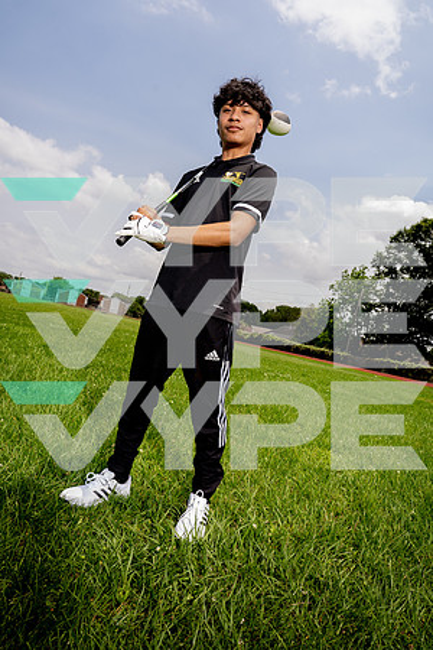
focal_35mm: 24
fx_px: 433
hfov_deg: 53.1
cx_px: 216
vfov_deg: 73.7
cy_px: 325
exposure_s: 1/250
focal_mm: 24
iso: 100
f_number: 7.1
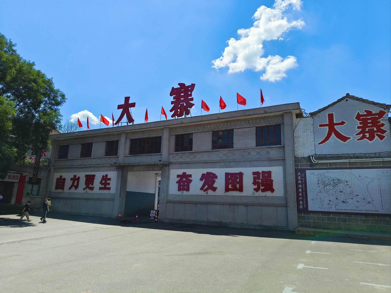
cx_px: 196
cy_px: 146
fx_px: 260
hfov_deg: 73.9
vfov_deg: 58.9
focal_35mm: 23
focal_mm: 5.56
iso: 100
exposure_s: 1/1667
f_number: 1.88
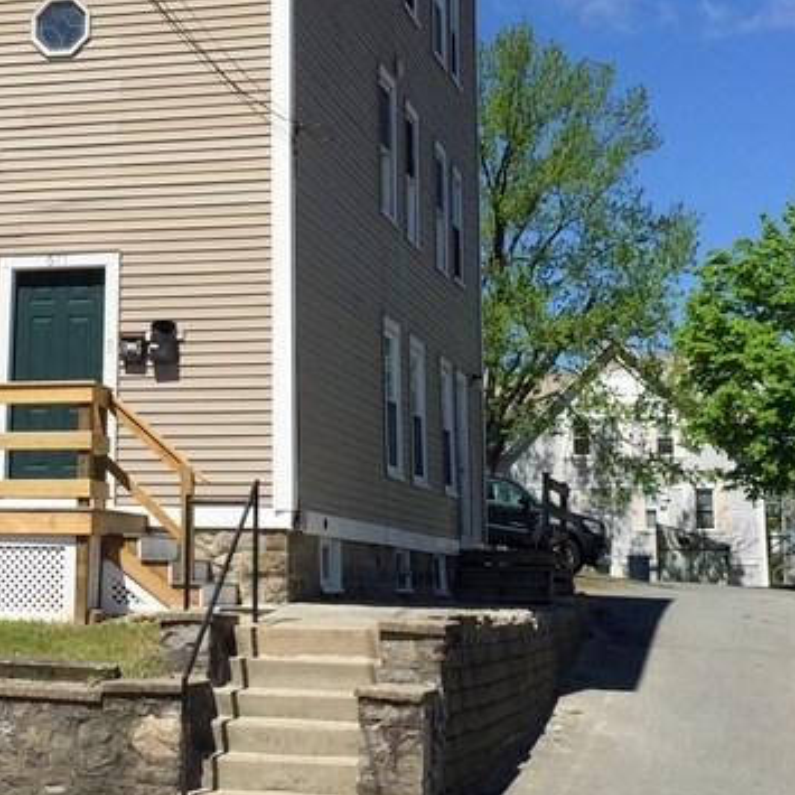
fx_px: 1923
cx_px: 159
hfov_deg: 23.0
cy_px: 159
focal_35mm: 74
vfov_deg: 23.0
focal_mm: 4.15
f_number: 2.2
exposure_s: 1/2825
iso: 32
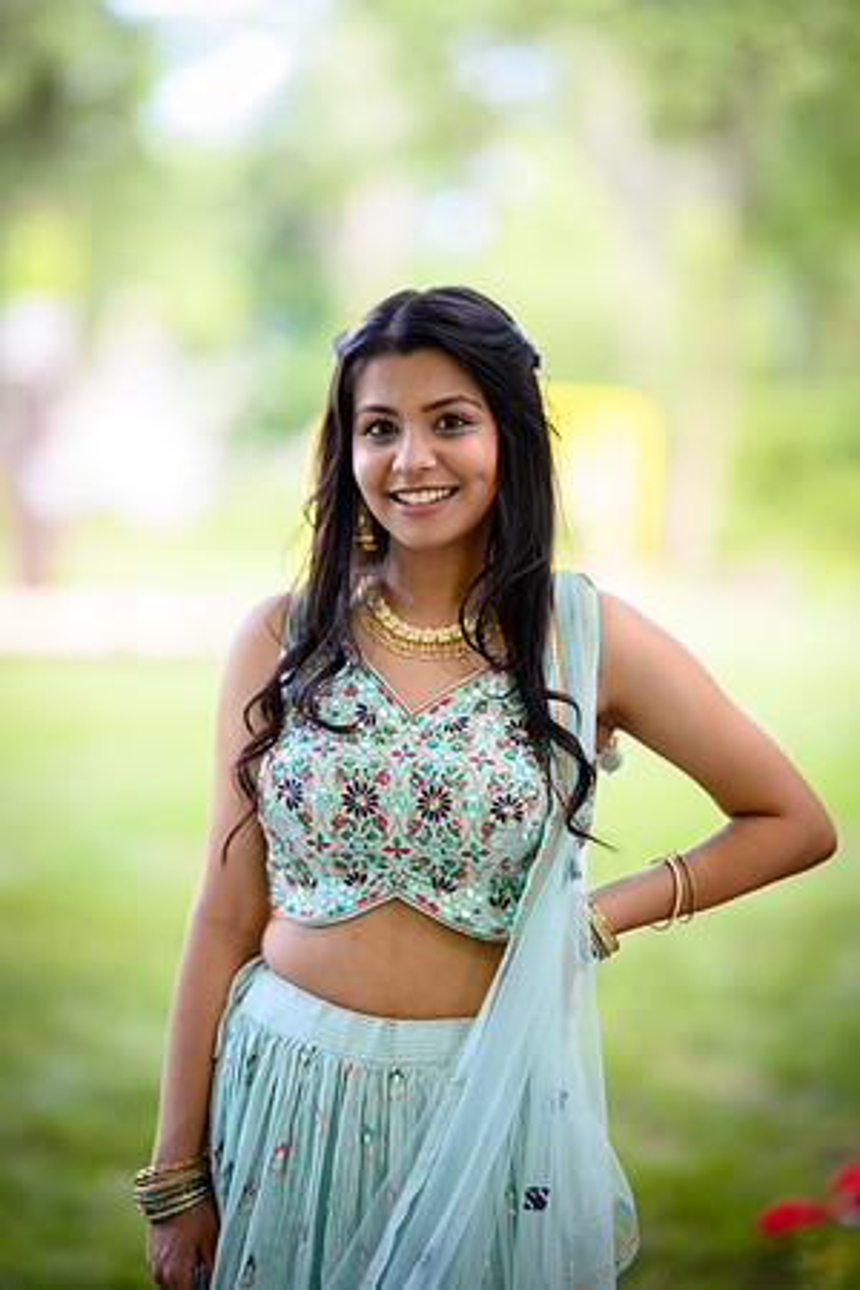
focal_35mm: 85
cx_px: 430
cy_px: 645
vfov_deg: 23.9
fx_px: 3046
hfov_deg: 16.1
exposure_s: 1/320
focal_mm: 85
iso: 250
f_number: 1.2
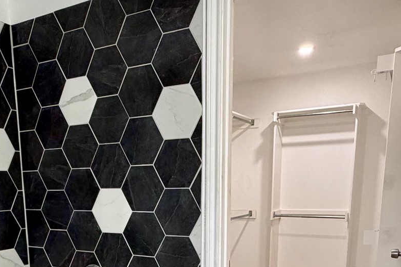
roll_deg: +1.1
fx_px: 423
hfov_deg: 50.3
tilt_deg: -11.7
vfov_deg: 32.0
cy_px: 273
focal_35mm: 38
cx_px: 156
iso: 250
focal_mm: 2.22
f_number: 2.2
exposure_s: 1/60
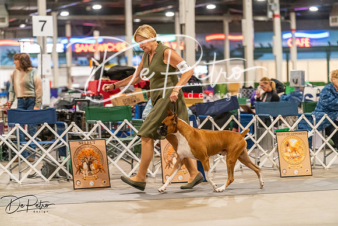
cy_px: 113
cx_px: 169
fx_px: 1211
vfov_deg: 10.6
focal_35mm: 129
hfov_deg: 15.9
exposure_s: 1/250
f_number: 3.5
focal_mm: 129
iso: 6400
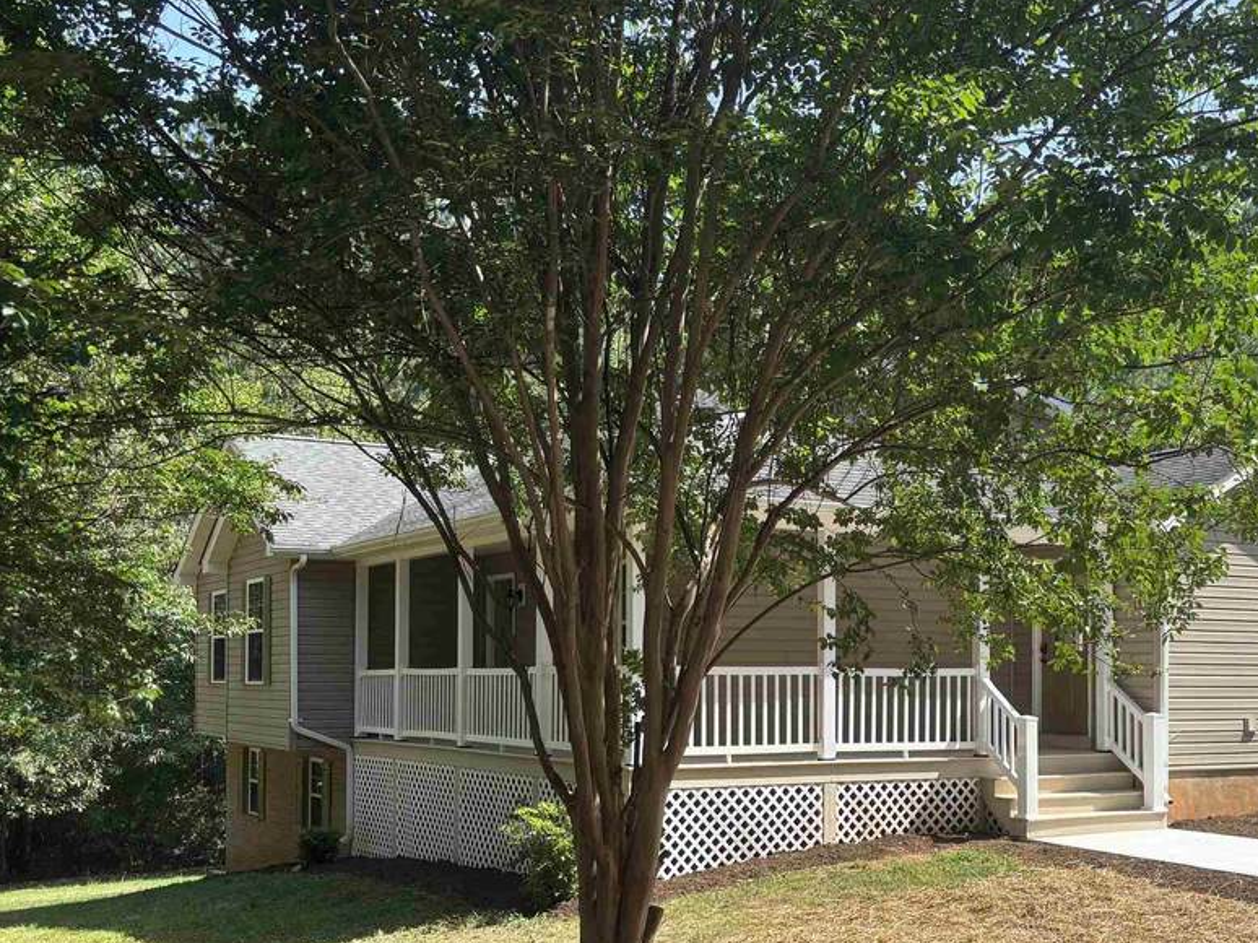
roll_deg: -0.4
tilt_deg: +1.1
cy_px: 637
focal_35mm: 43
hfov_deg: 43.4
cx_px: 805
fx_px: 1562
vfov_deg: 33.3
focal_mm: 5.96
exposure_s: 1/1080
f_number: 1.6
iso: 50
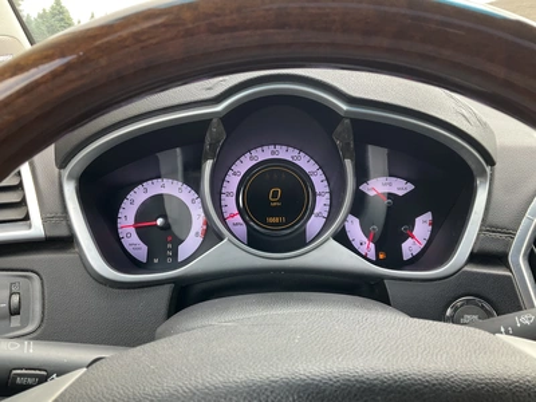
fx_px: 449
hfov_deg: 61.7
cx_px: 268
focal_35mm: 29
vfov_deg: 48.2
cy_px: 201
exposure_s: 1/61
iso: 20
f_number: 1.8
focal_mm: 3
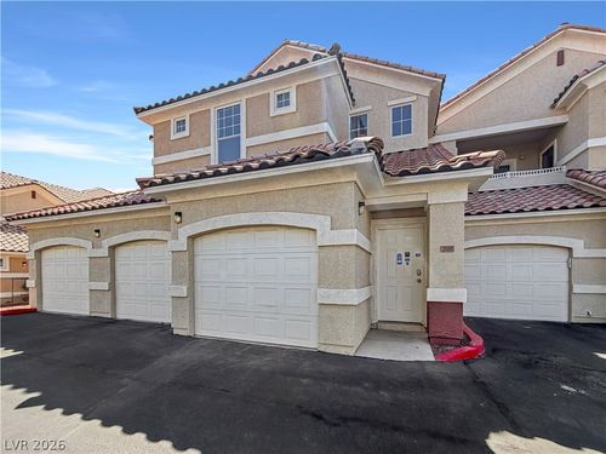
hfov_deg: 102.1
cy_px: 227
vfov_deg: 85.7
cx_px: 303
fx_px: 245
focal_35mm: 14
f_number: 2.2
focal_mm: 2.22
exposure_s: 1/770
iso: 32
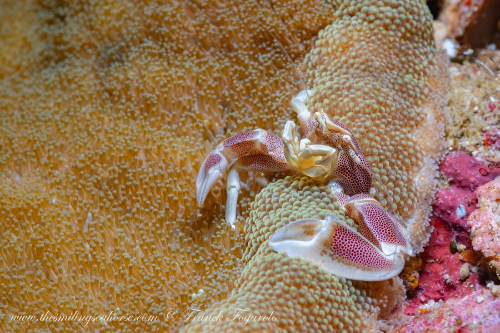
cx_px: 334
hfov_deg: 22.5
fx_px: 1250
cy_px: 151
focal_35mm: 90
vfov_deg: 15.2
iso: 160
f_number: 22
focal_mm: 60
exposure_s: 1/90
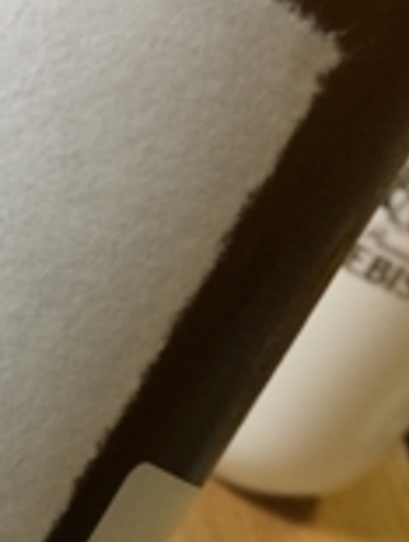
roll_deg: -21.5
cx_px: -143
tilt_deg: -42.6
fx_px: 1318
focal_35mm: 84
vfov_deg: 22.4
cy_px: 539
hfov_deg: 16.5
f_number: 2.2
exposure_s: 1/30
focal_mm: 4.15
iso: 125
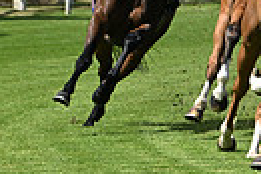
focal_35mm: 889
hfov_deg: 2.3
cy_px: -137
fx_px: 6452
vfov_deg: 1.5
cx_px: 562
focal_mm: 200
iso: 400
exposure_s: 1/1600
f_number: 6.3
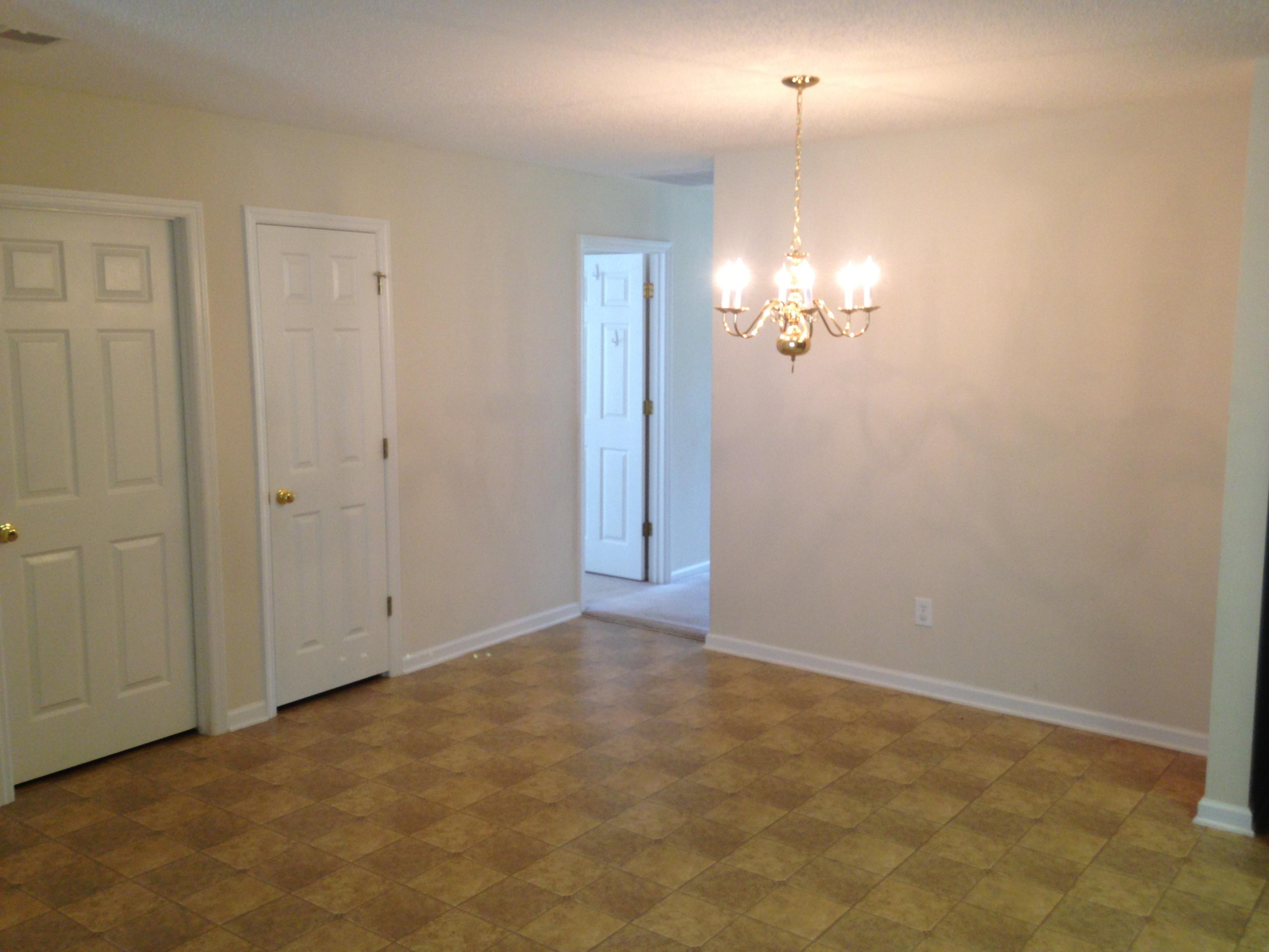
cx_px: 634
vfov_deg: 42.9
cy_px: 476
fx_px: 1210
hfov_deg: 55.4
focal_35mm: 33
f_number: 2.4
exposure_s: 1/20
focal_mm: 4.13
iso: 80
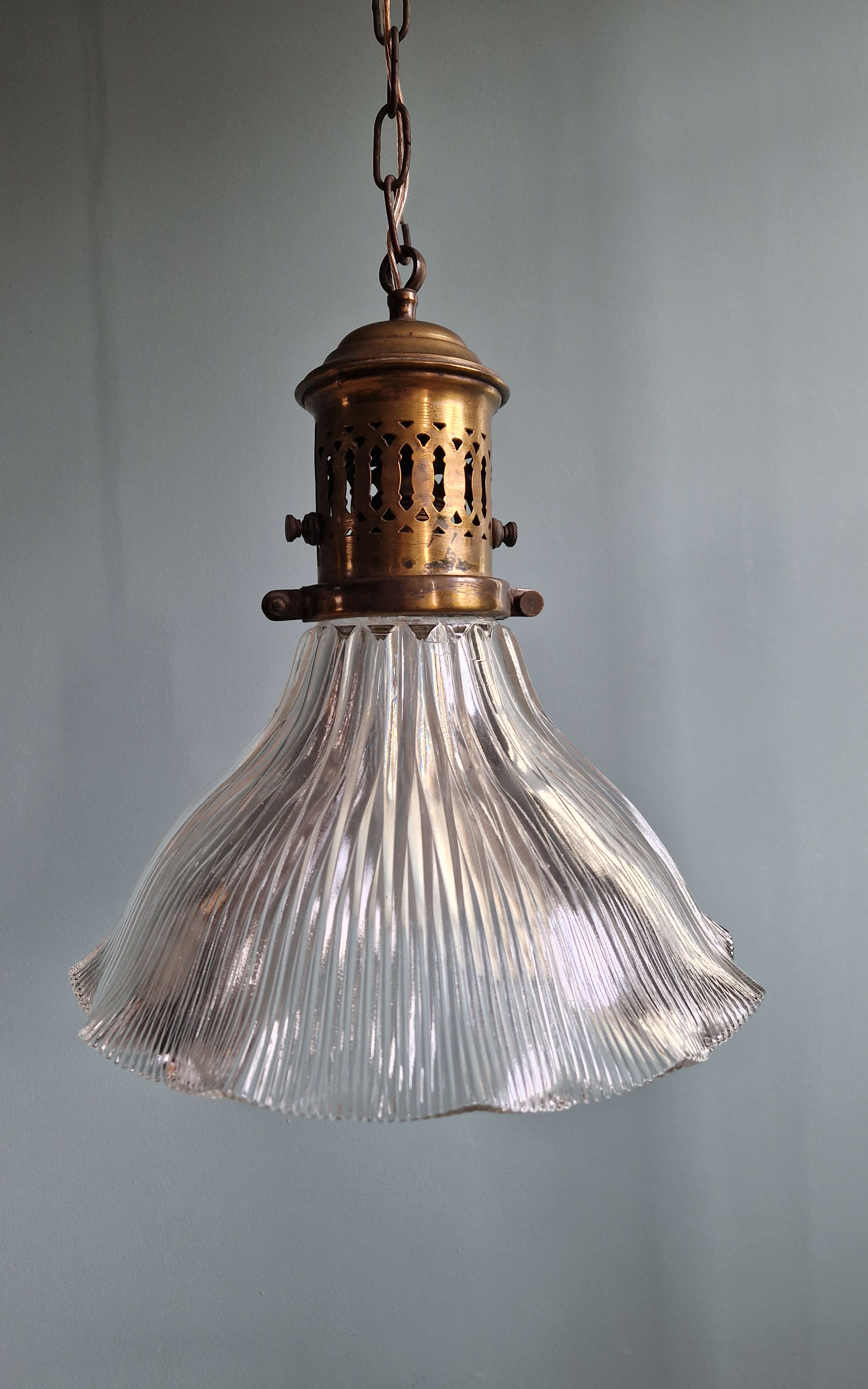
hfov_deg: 49.3
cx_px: 419
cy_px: 703
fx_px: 946
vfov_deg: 72.5
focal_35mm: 25
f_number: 1.8
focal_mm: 5.4
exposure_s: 1/180
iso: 100
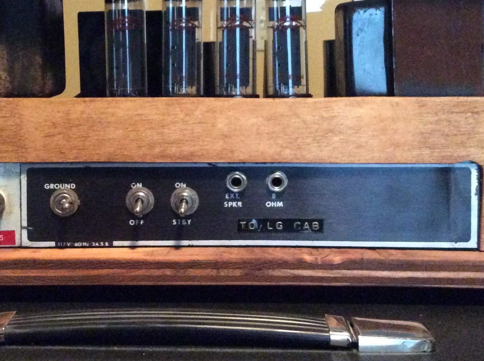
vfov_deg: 26.2
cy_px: 102
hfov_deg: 35.0
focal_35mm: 55
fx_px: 768
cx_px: 216
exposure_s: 1/15
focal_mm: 3.3
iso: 640
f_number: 2.4
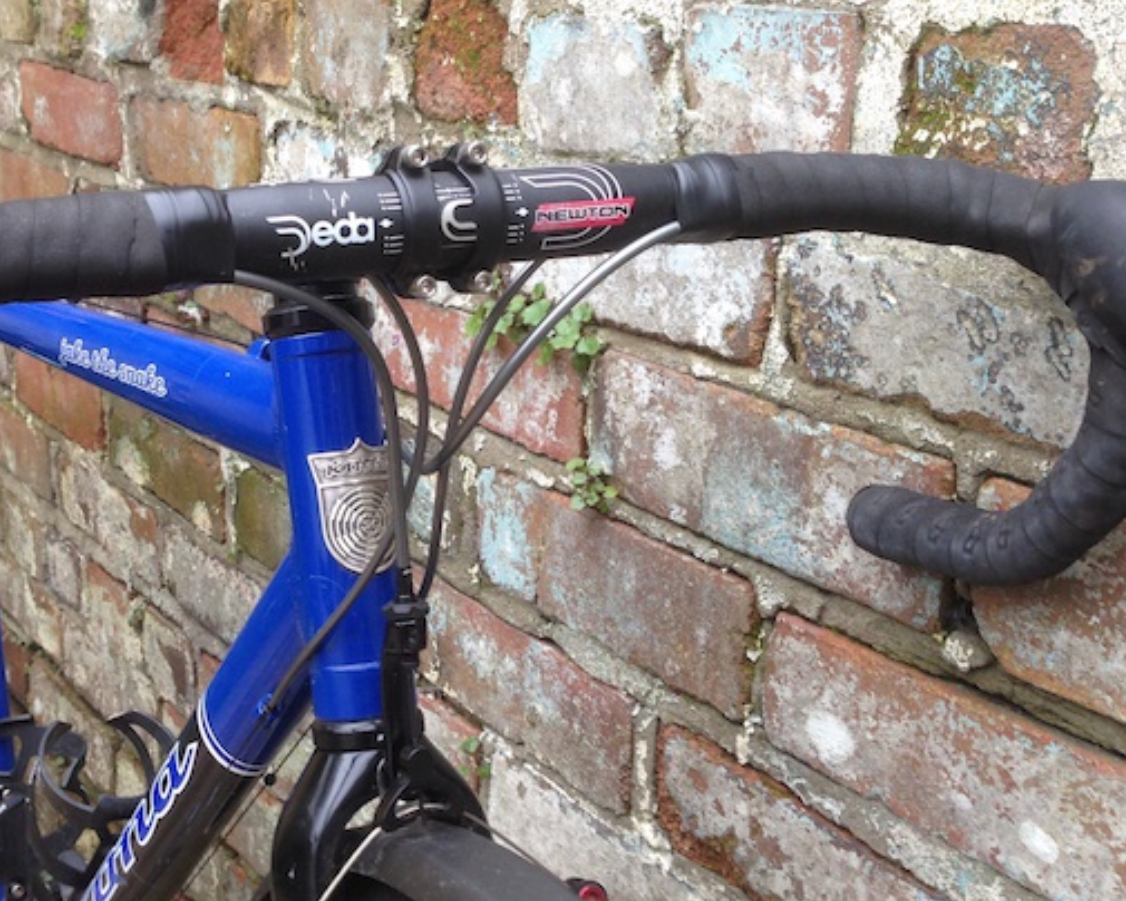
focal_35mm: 51
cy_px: 450
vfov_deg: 29.7
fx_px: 1700
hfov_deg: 36.3
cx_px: 377
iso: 50
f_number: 2.4
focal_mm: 4.12
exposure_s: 1/30
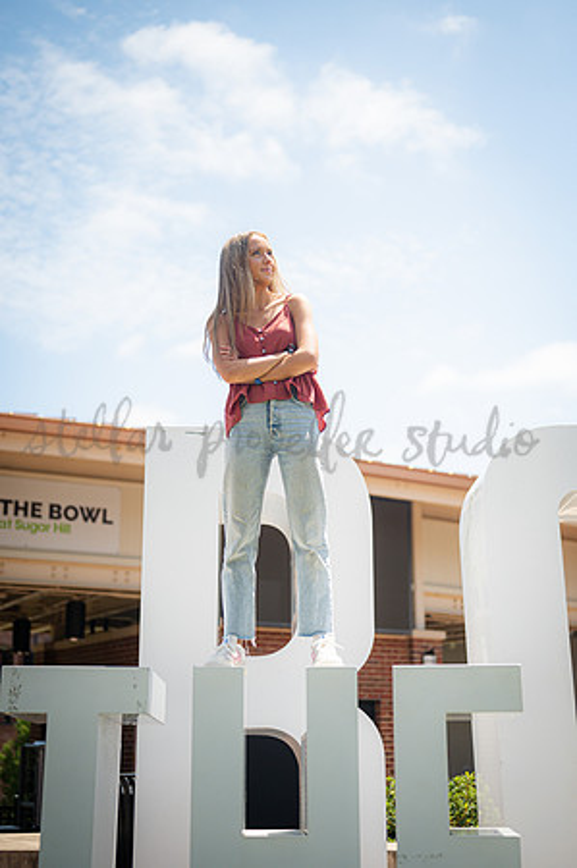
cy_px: 434
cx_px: 288
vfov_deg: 39.6
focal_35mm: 50
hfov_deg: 26.9
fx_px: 1205
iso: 160
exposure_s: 1/6400
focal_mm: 50
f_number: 2
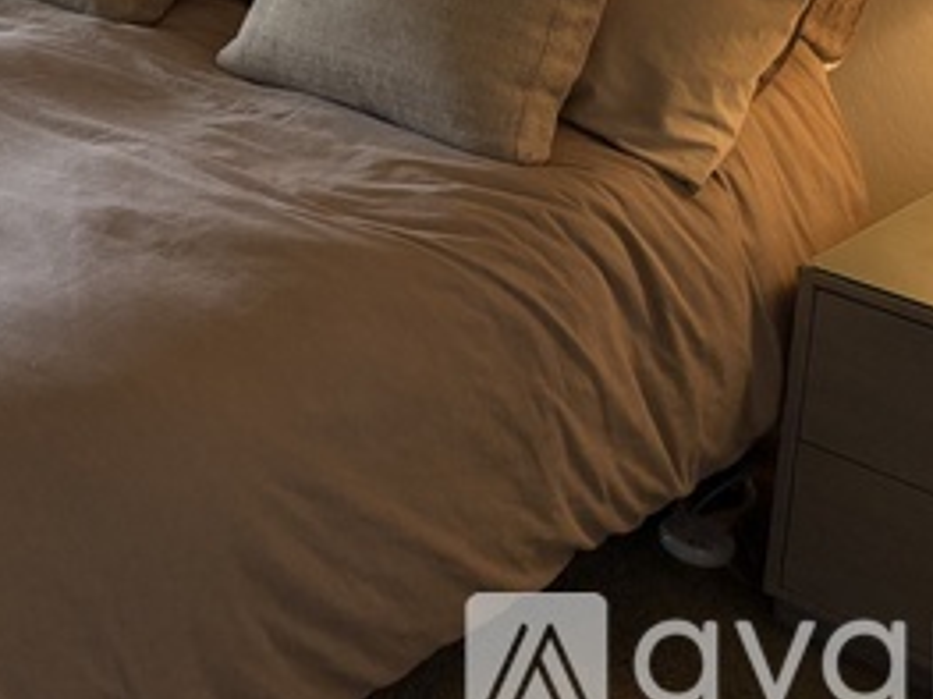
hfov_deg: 26.6
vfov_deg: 20.7
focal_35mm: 66
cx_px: -144
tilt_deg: -11.6
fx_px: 1778
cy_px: -153
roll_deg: +0.4
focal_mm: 5.96
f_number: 1.6
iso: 160
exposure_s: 1/120
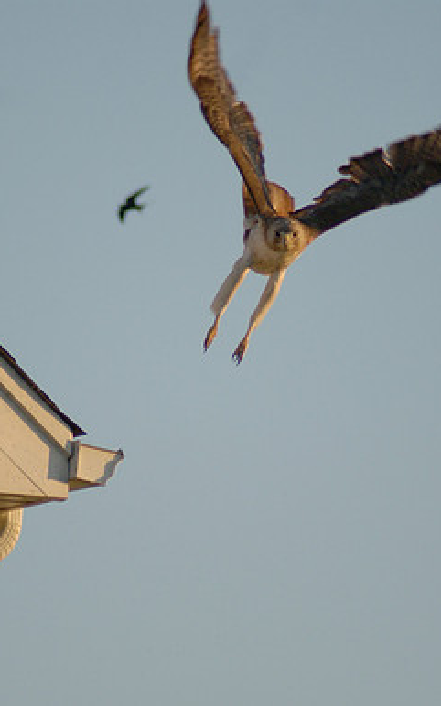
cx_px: 203
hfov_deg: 1.9
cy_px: 353
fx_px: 13279
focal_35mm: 690
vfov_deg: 3.0
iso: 250
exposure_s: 1/500
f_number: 5.6
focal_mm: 300
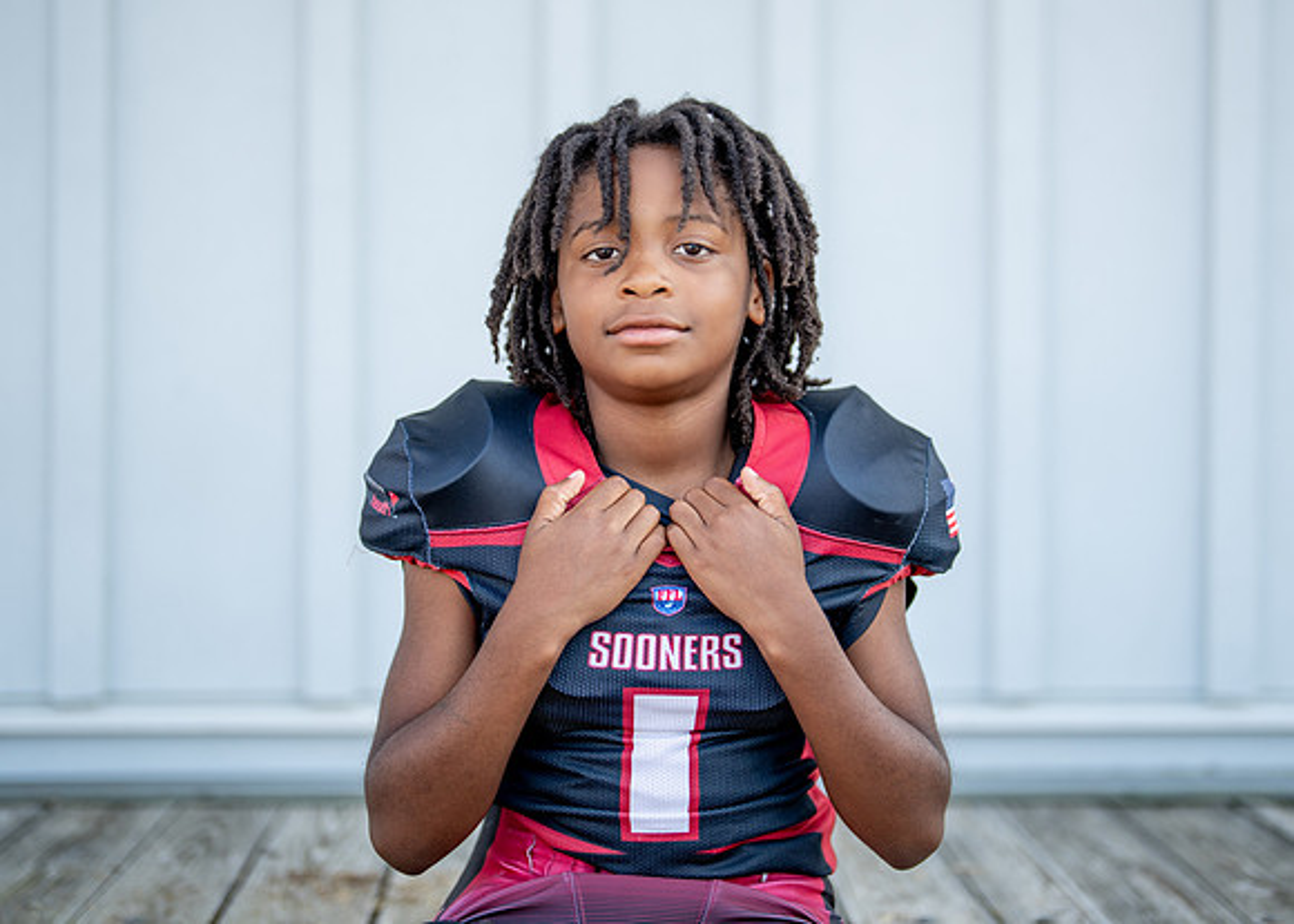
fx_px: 2166
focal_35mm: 59
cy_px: 411
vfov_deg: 24.1
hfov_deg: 33.3
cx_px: 700
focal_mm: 50
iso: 100
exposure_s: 1/1000
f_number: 1.2
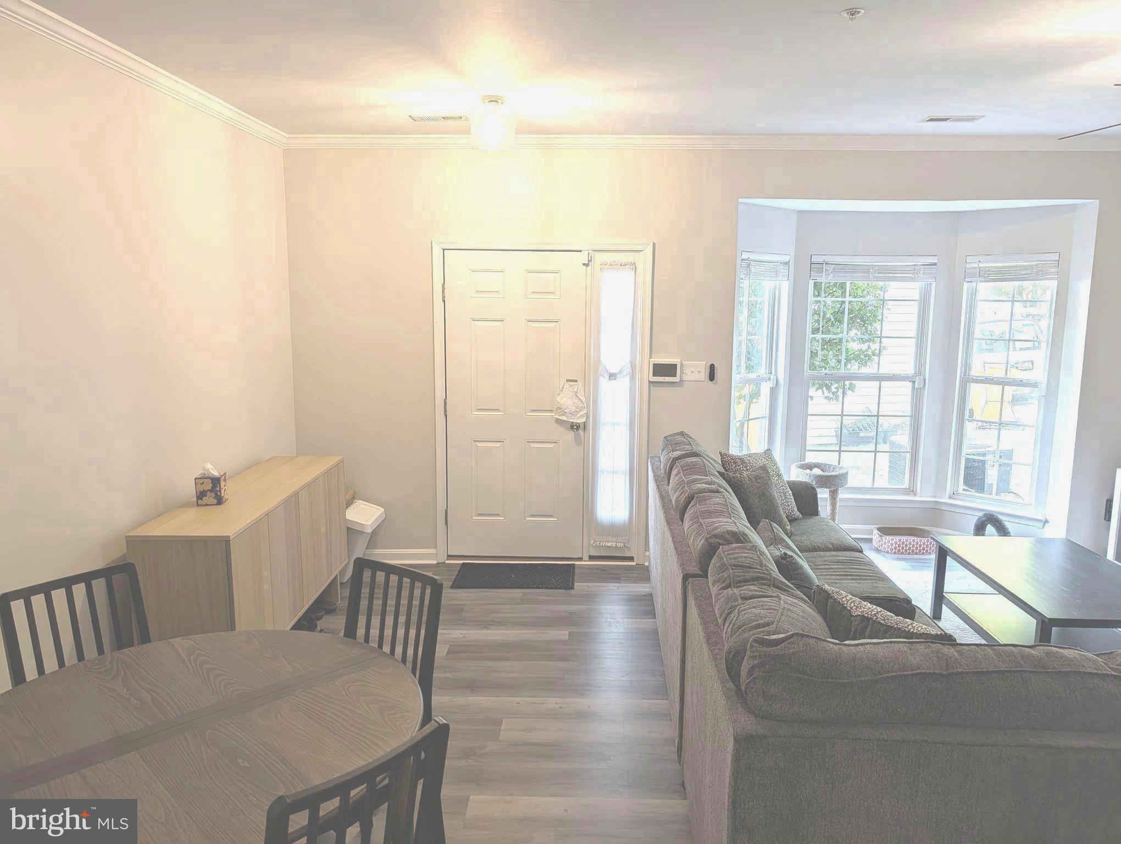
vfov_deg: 56.9
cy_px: 422
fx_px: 778
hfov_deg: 71.5
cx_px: 560
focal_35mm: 24
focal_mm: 6.9
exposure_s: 1/137
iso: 36
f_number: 1.68
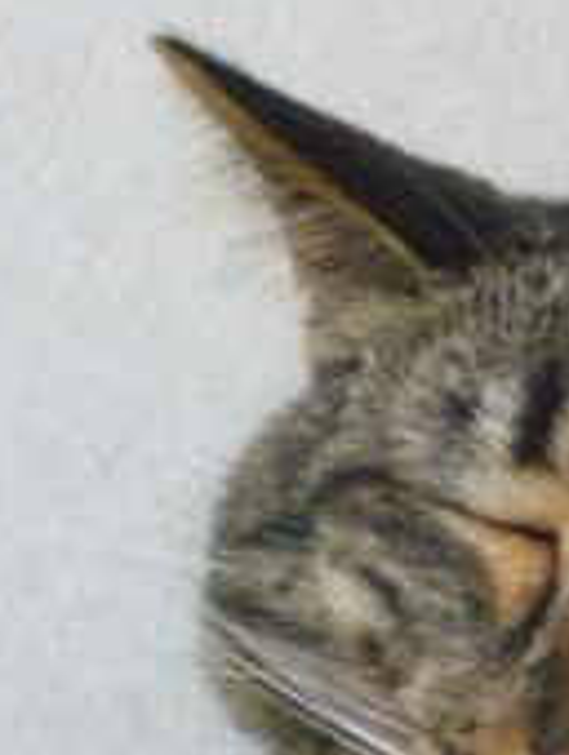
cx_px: 831
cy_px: 471
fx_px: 3236
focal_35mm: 148
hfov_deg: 9.8
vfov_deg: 13.3
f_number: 4.3
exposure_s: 1/10
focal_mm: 10.3
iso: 800
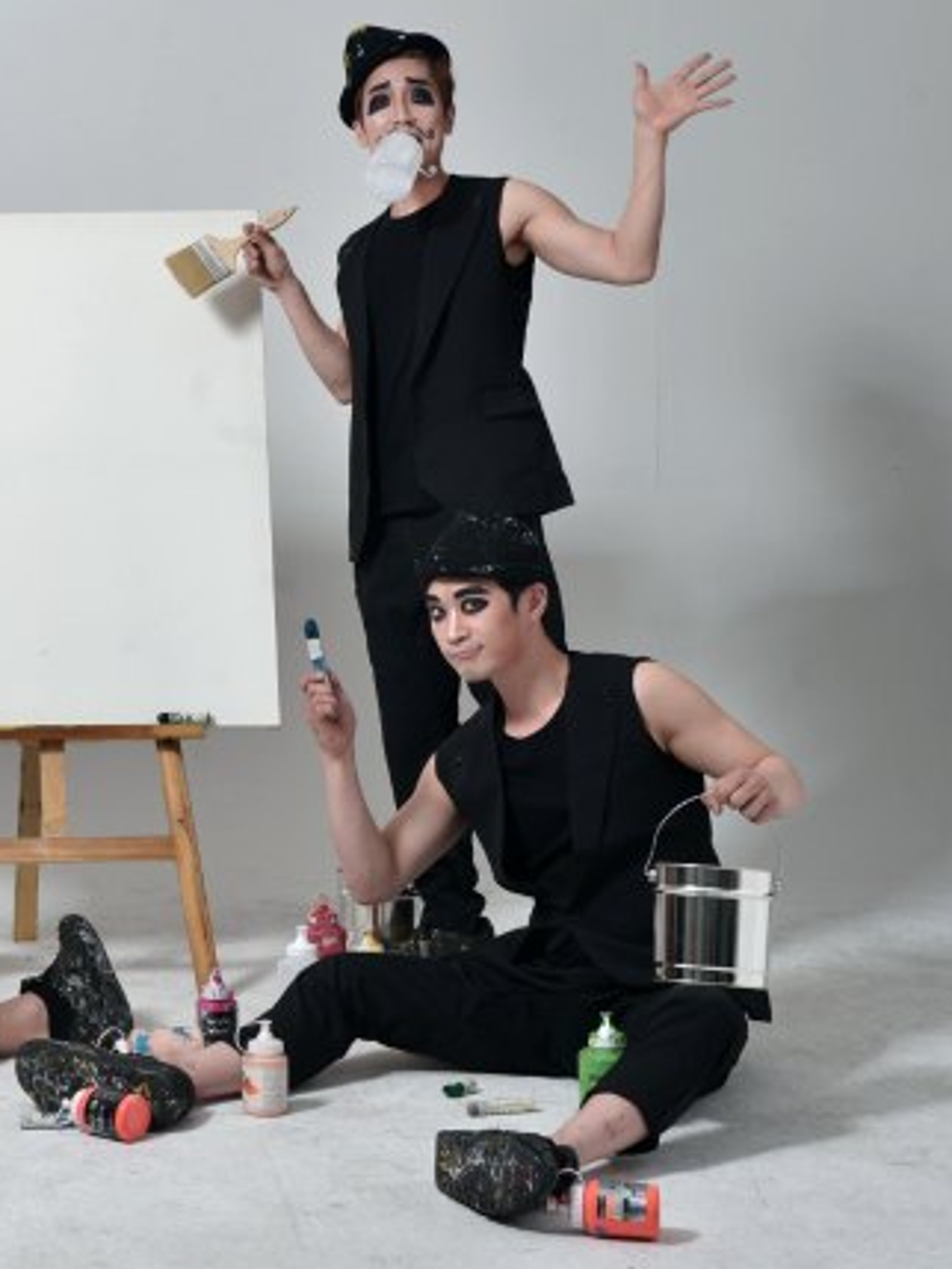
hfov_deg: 21.3
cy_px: 624
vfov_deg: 28.6
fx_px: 2492
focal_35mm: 68
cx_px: 136
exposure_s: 1/200
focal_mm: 46
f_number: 8
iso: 400
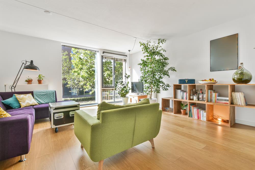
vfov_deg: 77.3
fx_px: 106
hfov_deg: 100.4
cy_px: 85
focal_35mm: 15
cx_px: 128
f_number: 16
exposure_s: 1/1.67
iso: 100
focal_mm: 10
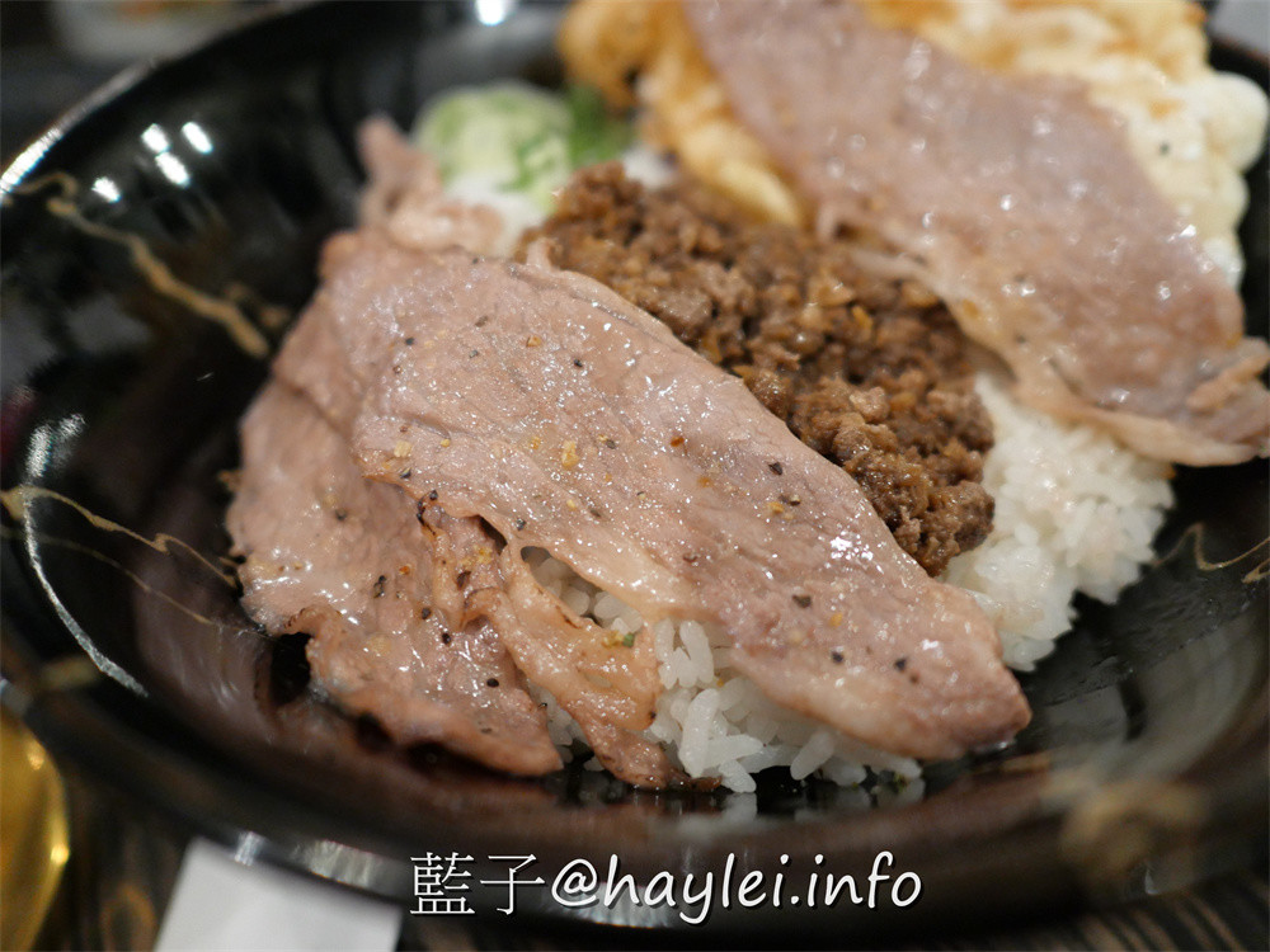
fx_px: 1101
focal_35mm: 30
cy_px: 476
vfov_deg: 46.8
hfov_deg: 60.0
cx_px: 635
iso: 2000
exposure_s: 1/60
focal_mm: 15
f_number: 1.7
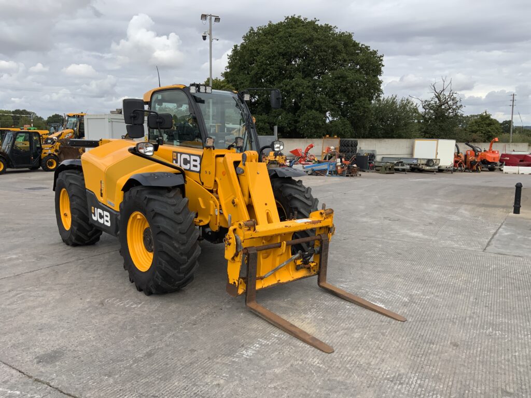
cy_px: 199
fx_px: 445
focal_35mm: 29
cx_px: 266
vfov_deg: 48.2
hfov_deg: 61.7
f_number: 1.8
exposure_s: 1/1577
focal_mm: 3
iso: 16
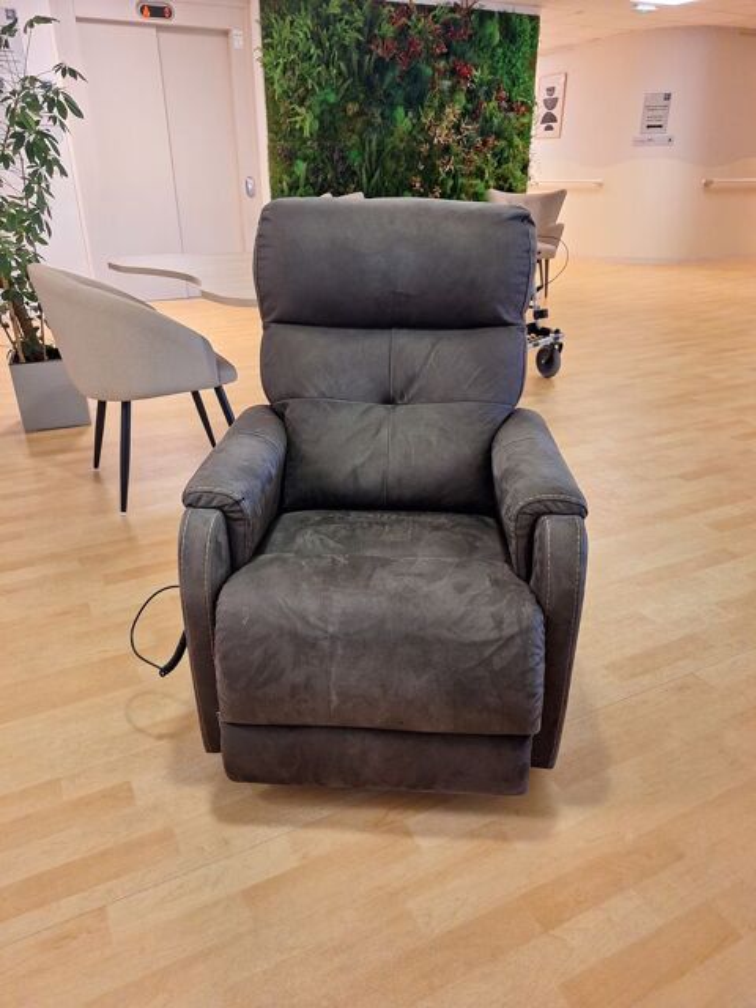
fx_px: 670
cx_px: 378
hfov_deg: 58.9
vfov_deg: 73.9
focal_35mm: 23
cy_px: 504
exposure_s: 1/50
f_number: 1.8
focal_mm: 5.54
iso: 200
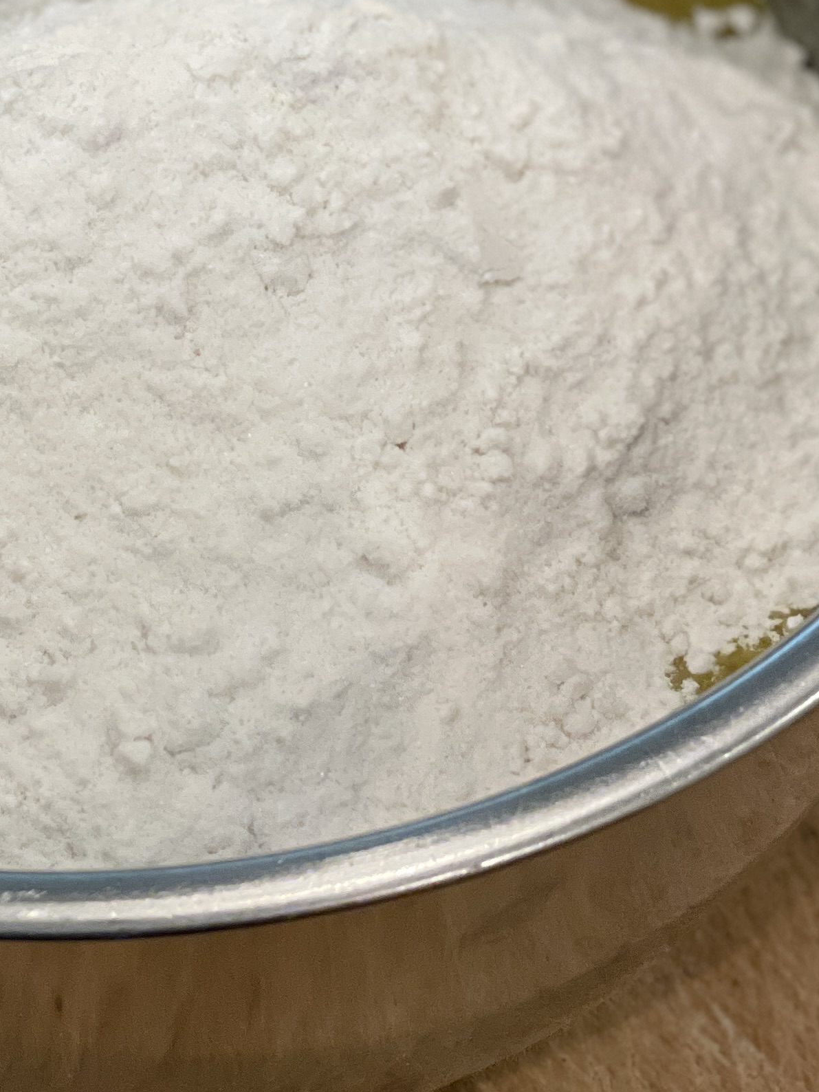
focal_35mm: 132
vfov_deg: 14.8
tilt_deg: -50.0
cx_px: 39
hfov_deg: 11.1
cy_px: 202
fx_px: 4164
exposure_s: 1/120
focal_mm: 6
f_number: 2
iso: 200
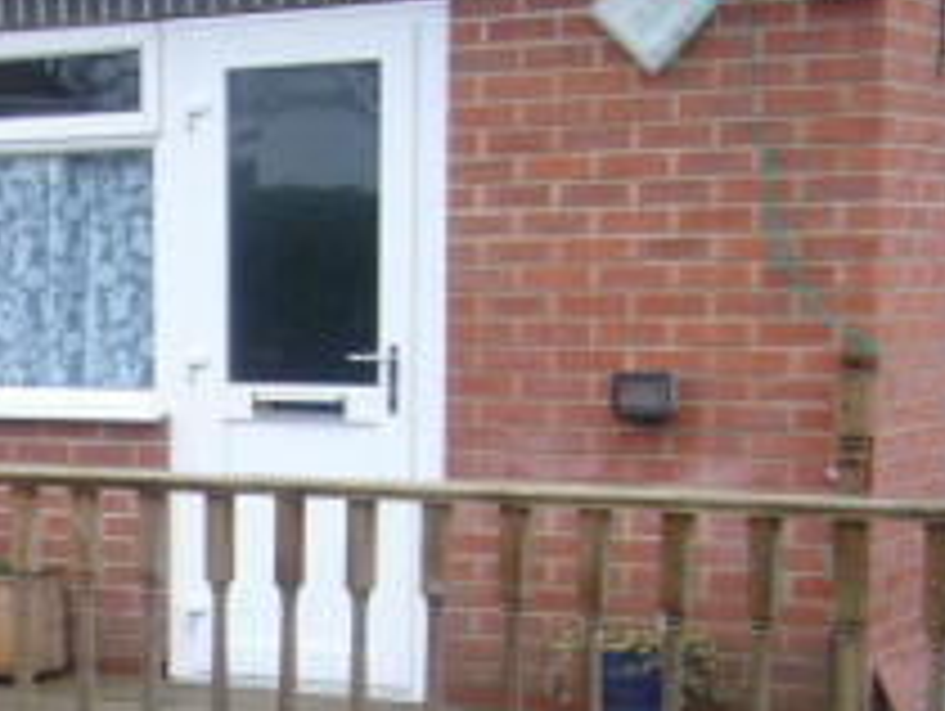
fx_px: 2651
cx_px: -241
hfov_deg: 18.9
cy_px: 628
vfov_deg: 15.1
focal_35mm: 97
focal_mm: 5.8
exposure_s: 1/80
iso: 80
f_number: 2.8
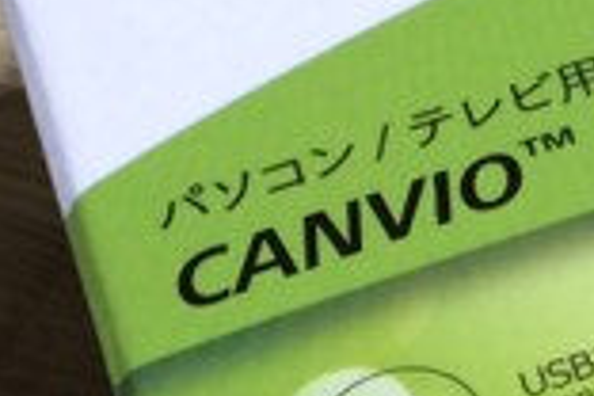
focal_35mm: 198
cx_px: 1207
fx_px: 3267
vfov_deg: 6.9
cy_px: 518
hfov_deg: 9.7
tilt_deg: -56.7
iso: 100
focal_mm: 4.15
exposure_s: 1/30
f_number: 2.2
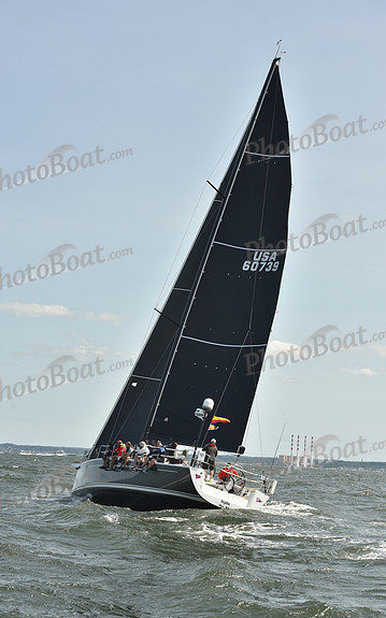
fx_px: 1213
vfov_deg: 28.6
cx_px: 189
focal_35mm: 72
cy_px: 307
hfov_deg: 18.1
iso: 250
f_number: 8
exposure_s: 1/800
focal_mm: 70
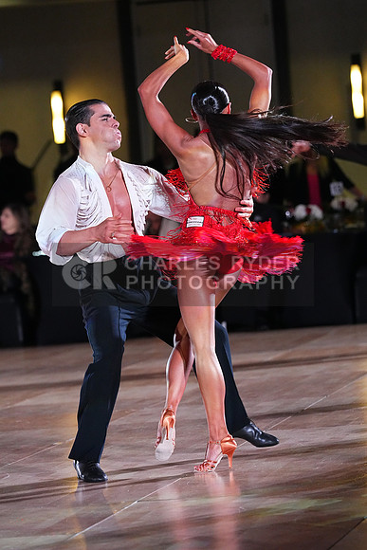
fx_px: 3056
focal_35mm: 200
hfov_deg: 6.9
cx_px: 184
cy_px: 275
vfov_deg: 10.3
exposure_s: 1/400
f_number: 5
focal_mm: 200
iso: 8000
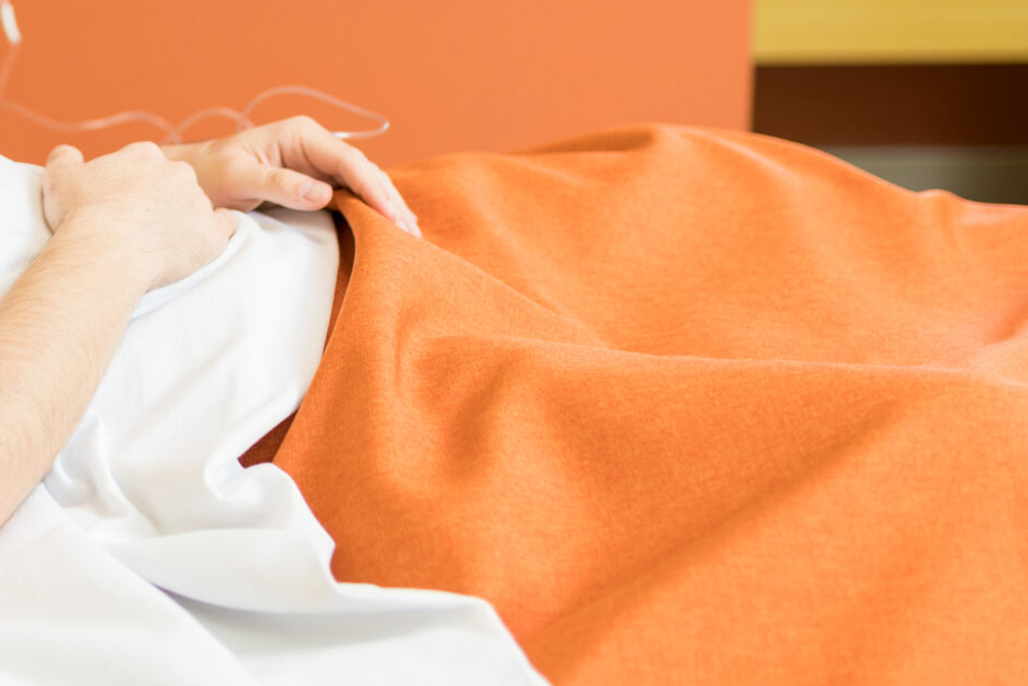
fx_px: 2742
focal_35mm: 96
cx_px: -99
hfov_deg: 20.3
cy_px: -178
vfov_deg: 13.8
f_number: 1.8
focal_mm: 35
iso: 100
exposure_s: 1/160
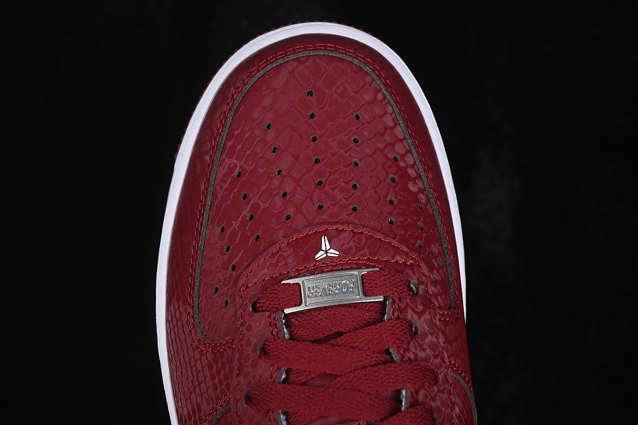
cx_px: 319
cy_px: 212
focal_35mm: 75
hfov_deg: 27.0
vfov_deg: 18.2
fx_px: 1329
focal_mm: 50
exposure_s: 1/60
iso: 160
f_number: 7.1
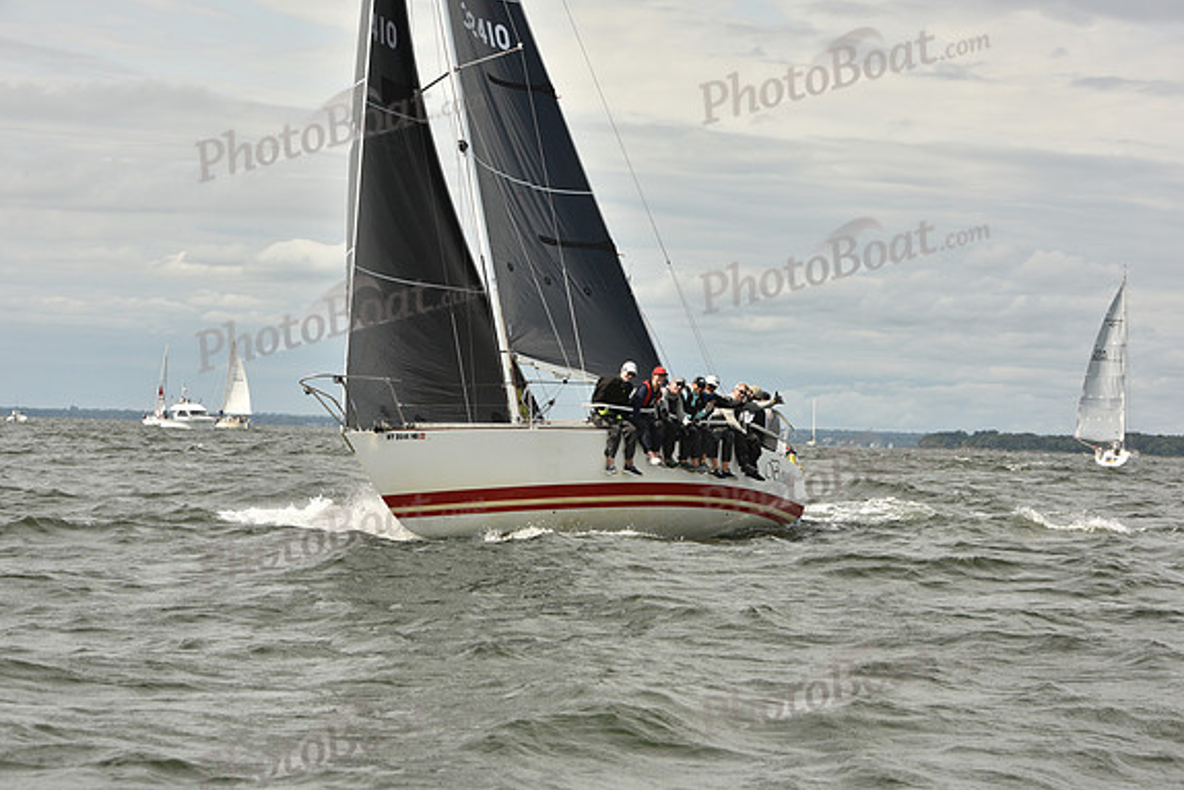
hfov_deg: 20.2
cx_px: 594
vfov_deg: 13.6
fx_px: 3322
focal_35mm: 101
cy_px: 397
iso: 250
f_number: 9
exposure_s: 1/800
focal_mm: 100
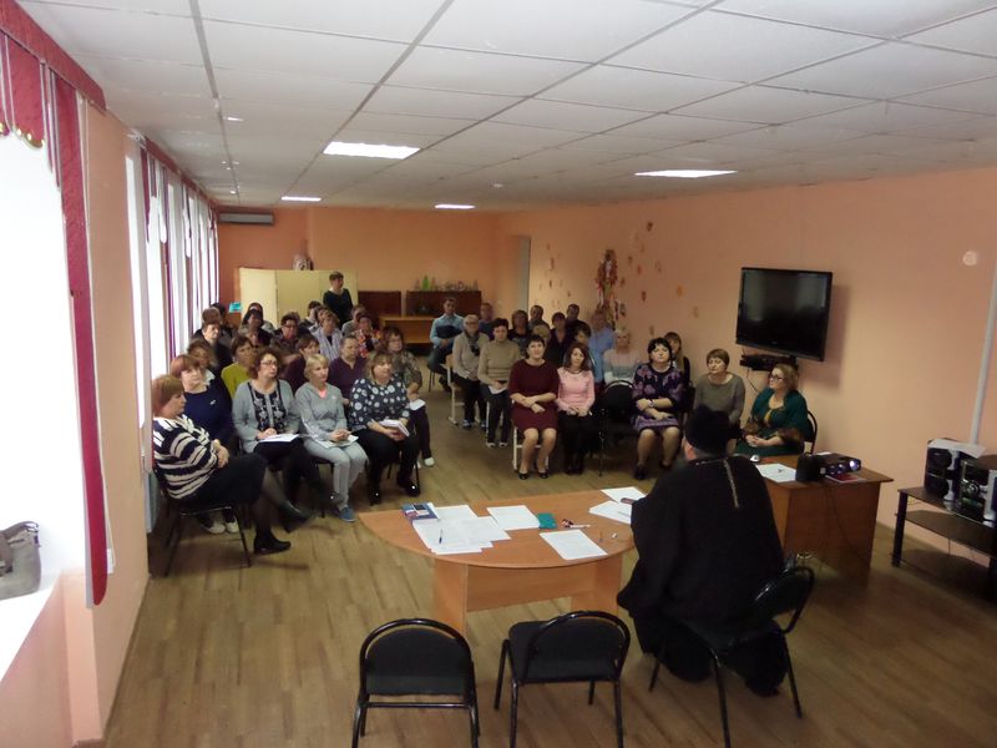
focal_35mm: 24
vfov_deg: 56.8
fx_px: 691
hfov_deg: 71.6
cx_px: 498
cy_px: 374
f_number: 3.2
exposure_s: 1/20
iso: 480
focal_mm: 4
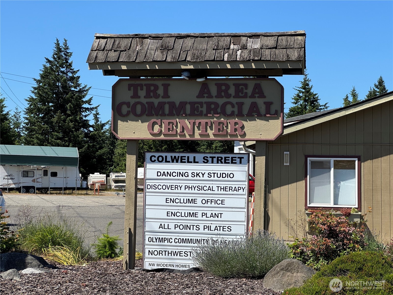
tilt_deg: +2.6
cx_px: 196
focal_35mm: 77
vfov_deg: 19.1
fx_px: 874
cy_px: 148
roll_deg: -0.8
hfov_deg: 25.3
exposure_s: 1/797
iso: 25
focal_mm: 9
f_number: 2.8
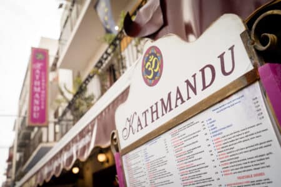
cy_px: 94
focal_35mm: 32
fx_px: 250
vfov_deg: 41.1
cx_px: 140
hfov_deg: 58.7
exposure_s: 1/250
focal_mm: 32
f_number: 4.5
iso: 100
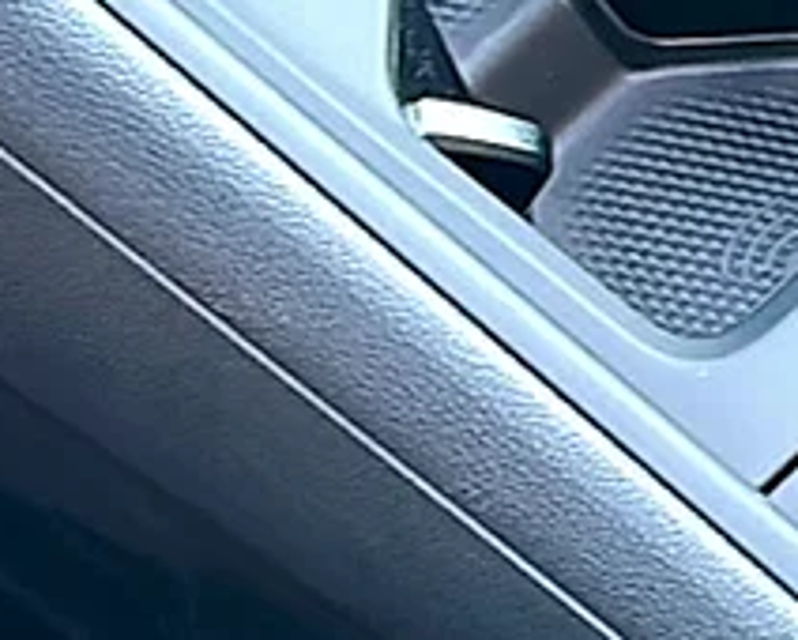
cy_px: 51
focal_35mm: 145
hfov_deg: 12.9
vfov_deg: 10.6
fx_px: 3428
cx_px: 1005
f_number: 1.78
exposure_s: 1/52
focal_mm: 6.86
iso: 80
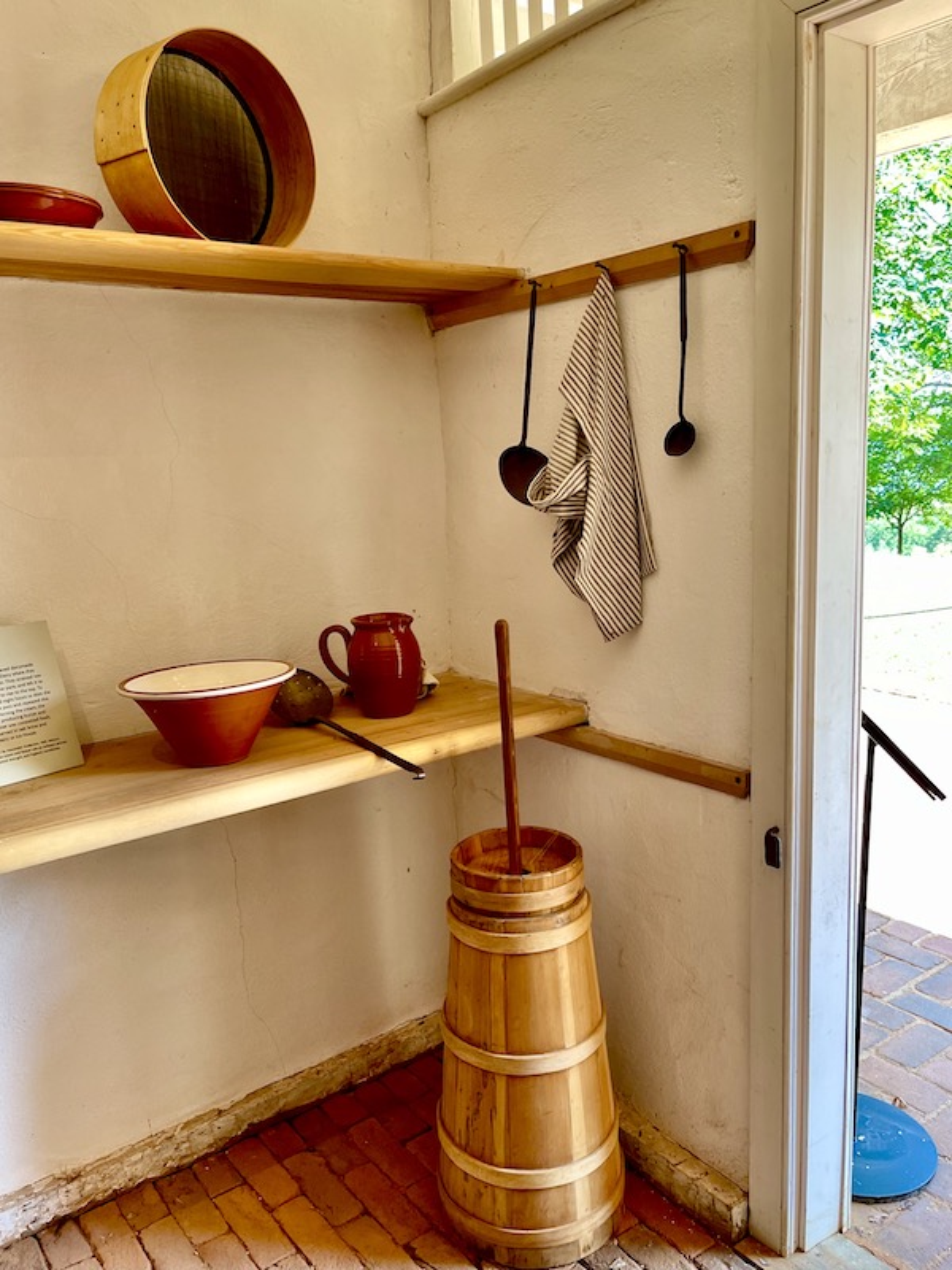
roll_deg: +1.0
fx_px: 953
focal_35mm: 26
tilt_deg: -9.8
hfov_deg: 53.1
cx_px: 476
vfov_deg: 67.3
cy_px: 635
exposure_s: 1/121
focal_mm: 5.1
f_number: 1.6
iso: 100
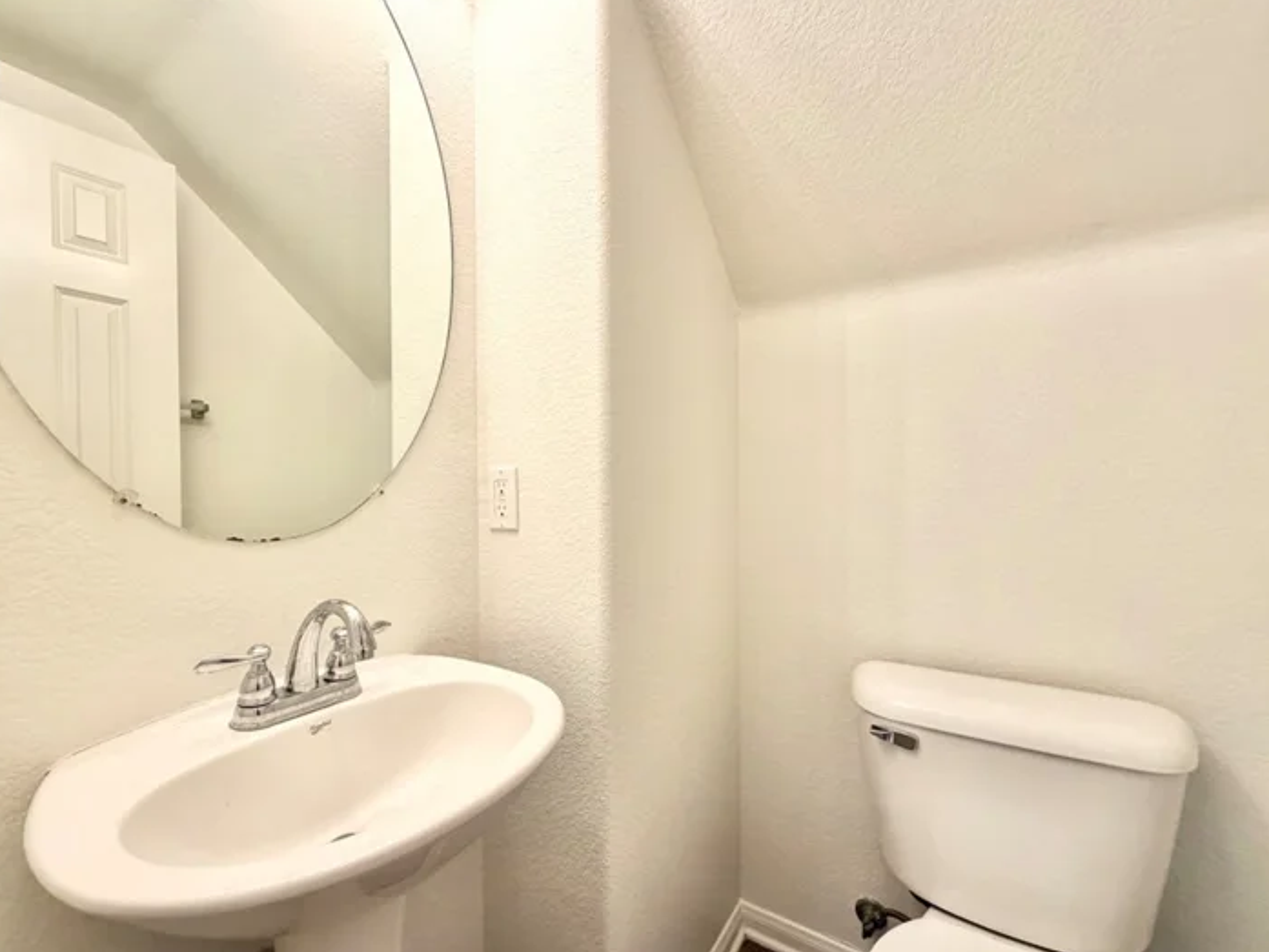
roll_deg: +1.0
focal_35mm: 15
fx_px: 550
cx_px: 598
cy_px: 490
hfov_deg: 98.1
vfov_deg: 81.7
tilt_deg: -1.0
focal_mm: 2.22
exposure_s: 1/120
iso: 160
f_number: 2.2
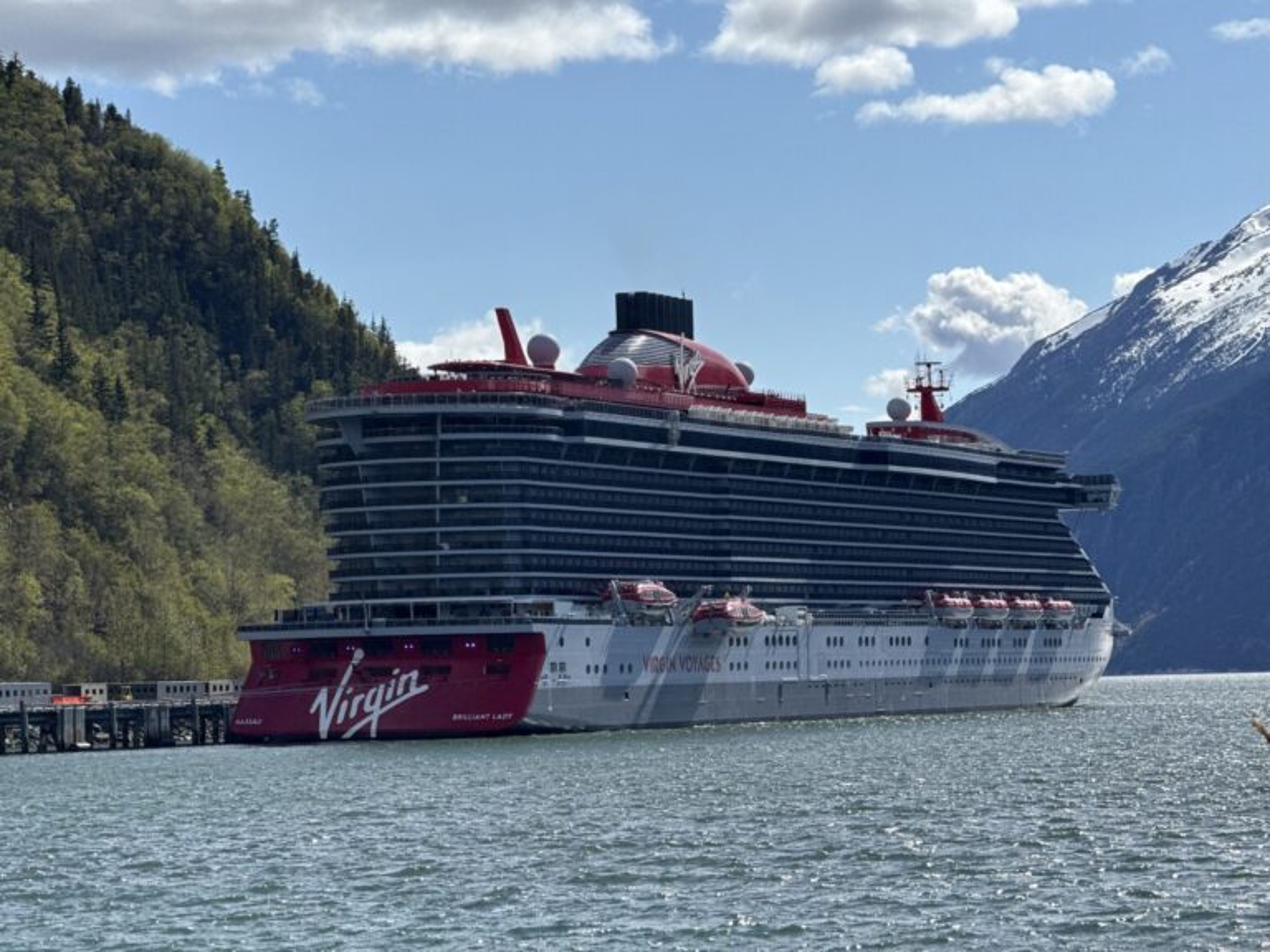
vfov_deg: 12.3
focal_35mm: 120
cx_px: 635
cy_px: 476
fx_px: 4403
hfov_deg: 16.4
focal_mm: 15.66
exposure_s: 1/2817
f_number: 2.8
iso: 50
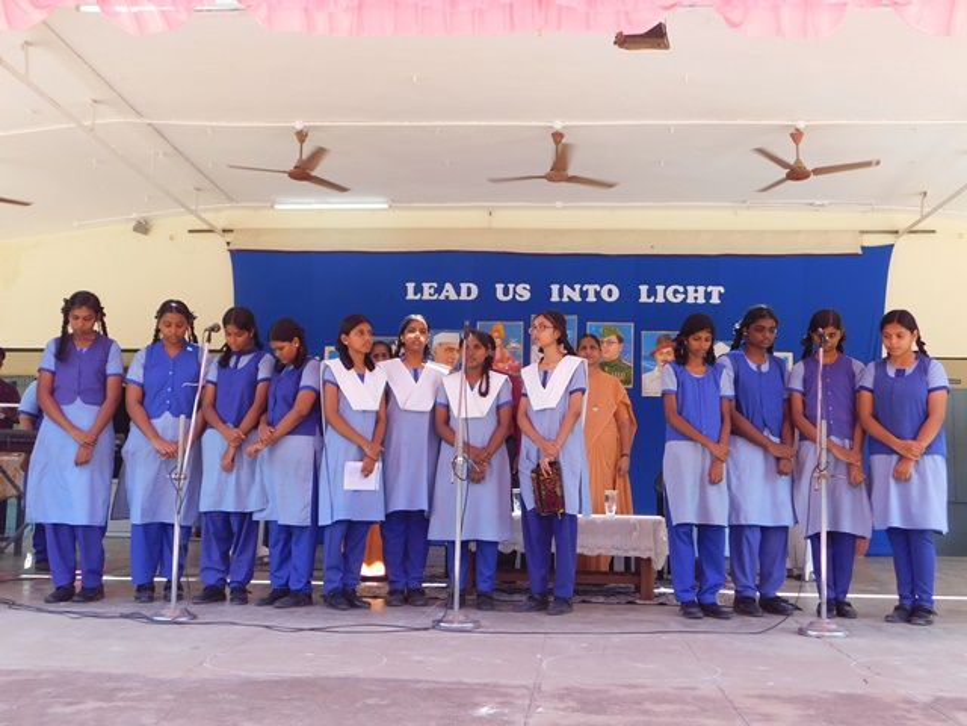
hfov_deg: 51.4
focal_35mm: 36
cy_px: 363
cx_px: 484
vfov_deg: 39.7
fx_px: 1006
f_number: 3.5
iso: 125
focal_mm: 6.3
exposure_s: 1/160
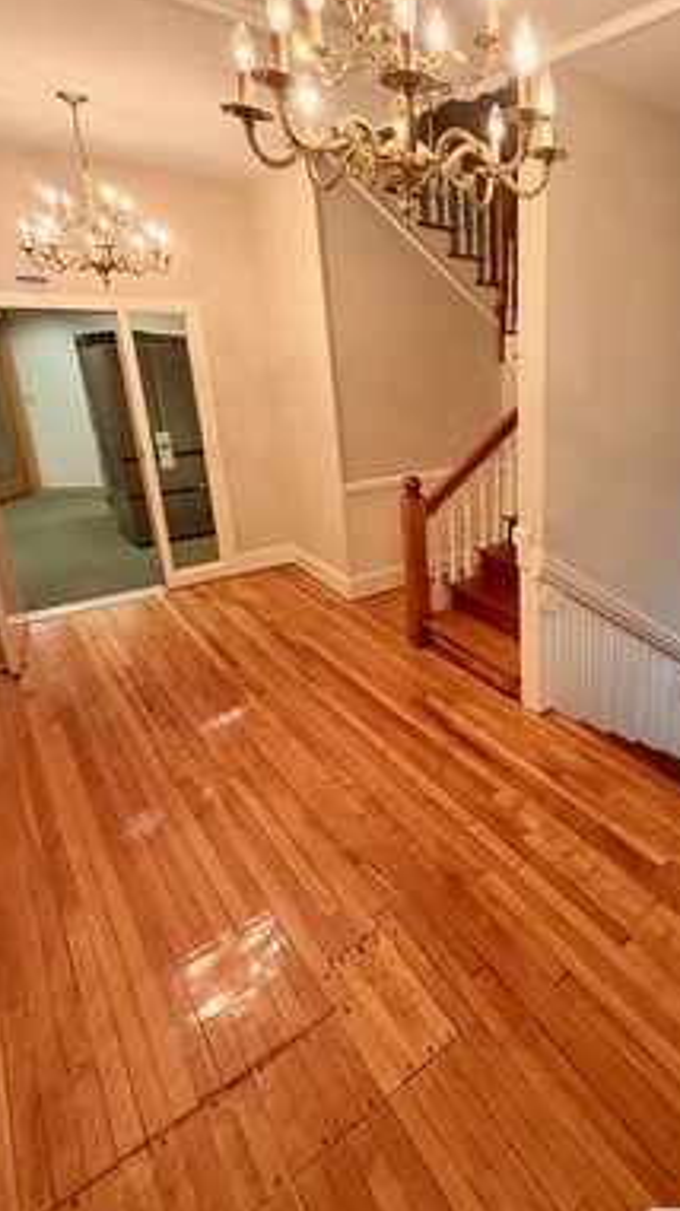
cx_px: 561
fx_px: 642
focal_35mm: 20
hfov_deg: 51.7
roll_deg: -0.8
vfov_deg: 86.3
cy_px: 540
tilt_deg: -17.3
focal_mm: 2.22
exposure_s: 1/60
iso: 200
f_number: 2.2
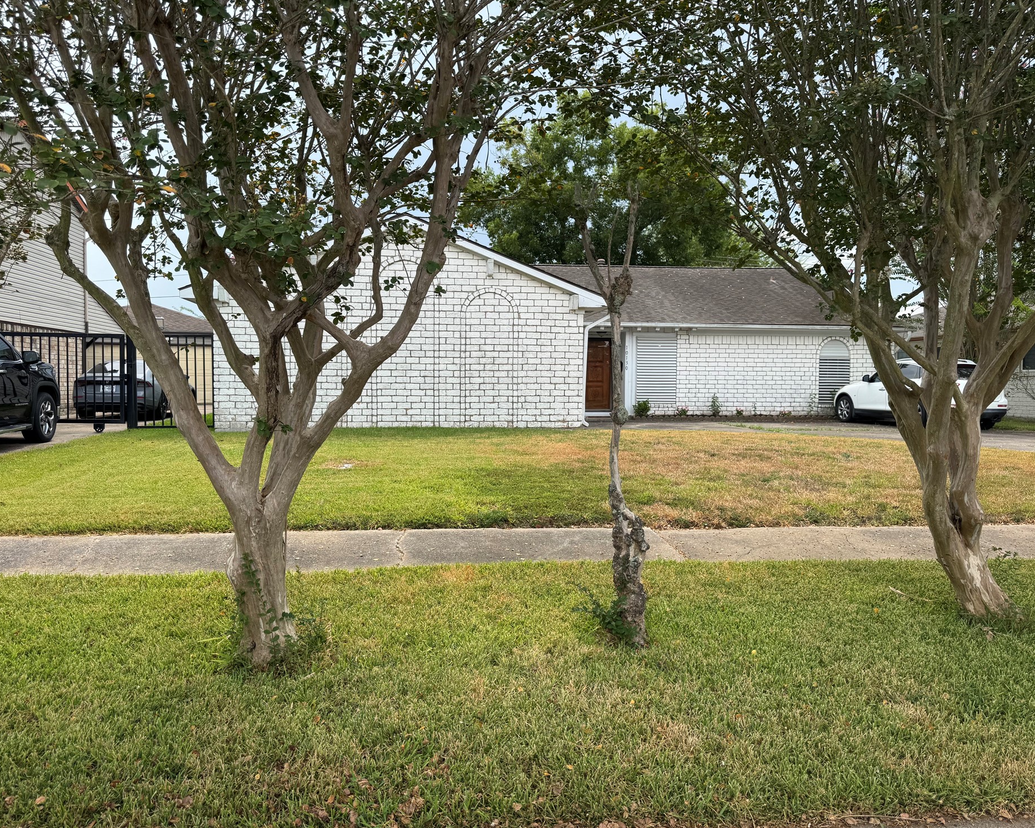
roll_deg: -0.7
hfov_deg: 66.0
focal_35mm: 26
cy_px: 422
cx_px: 505
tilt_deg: -2.5
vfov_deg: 54.9
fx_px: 796
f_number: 1.78
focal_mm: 6.76
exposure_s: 1/1637
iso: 80
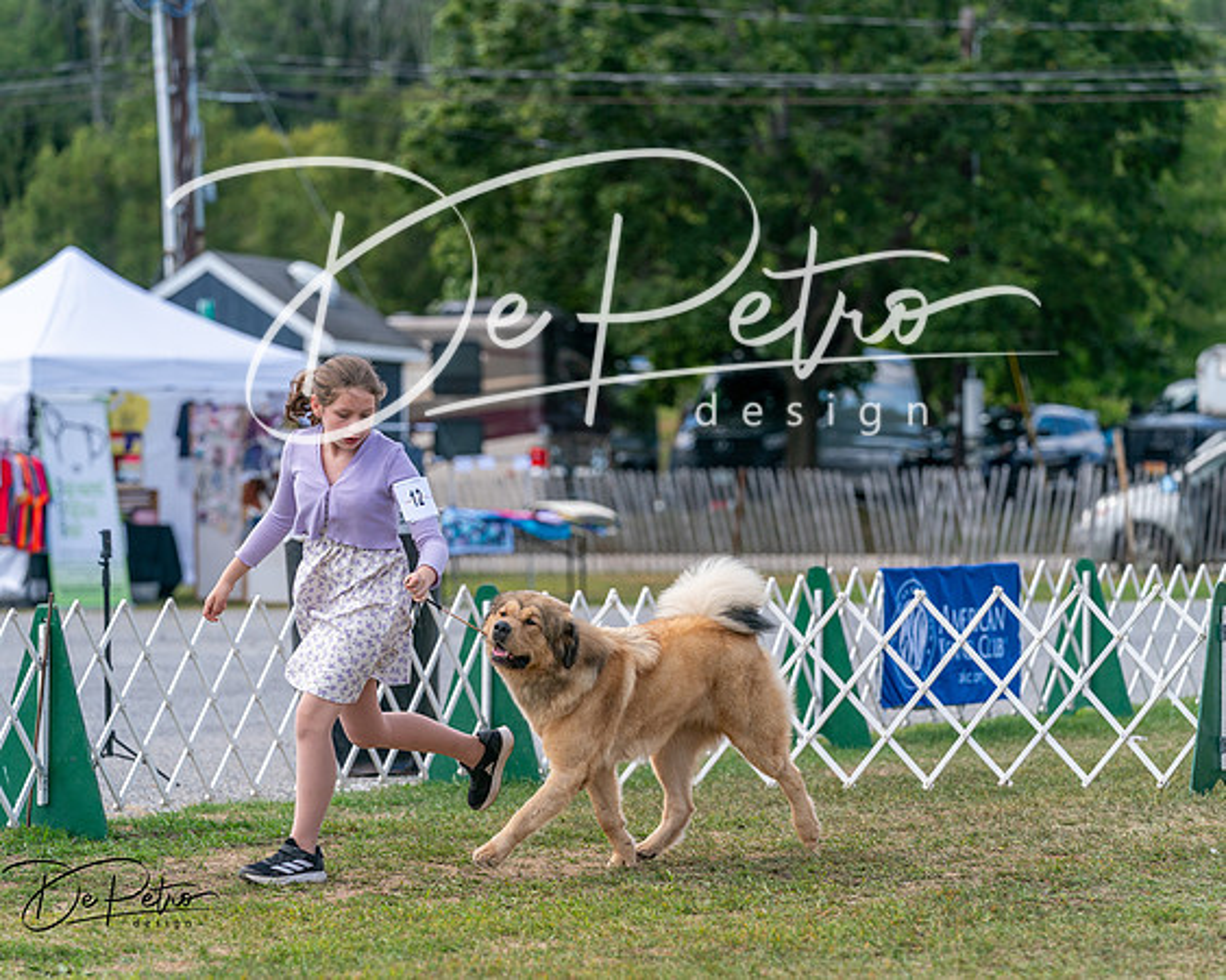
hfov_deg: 12.2
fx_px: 5719
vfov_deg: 9.8
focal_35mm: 158
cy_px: 490
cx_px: 613
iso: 400
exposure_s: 1/2000
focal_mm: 140
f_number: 4
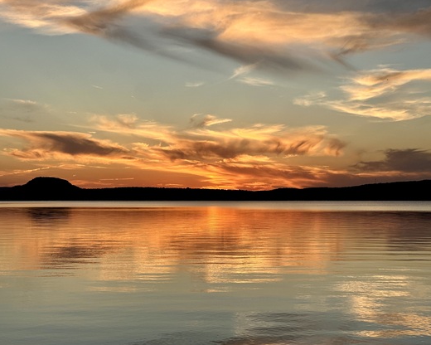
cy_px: 172
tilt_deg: +1.0
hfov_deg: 23.6
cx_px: 204
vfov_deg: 18.9
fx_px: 1033
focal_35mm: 81
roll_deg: +0.1
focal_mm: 9
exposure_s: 1/209
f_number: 2.8
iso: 25
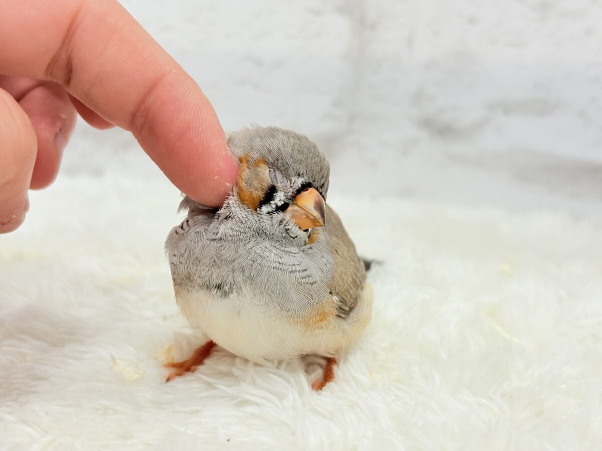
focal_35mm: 52
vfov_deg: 28.0
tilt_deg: -15.3
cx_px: 301
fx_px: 904
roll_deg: -1.3
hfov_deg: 36.8
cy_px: 226
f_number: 1.6
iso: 64
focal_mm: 5.96
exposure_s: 1/100
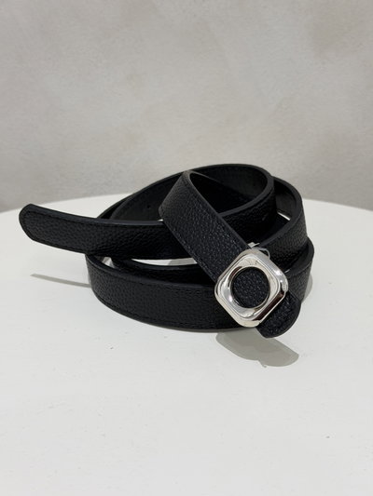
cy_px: 248
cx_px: 186
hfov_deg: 30.3
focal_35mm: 48
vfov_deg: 39.6
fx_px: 689
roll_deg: +0.4
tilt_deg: -23.2
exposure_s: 1/50
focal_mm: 6.76
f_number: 1.78
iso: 100
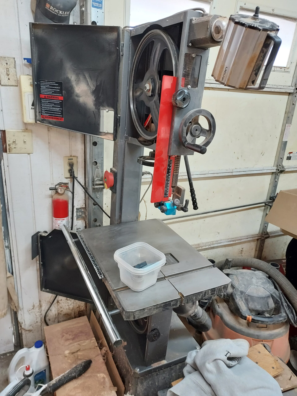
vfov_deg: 71.6
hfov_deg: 56.8
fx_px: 275
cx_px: 148
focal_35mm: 24
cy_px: 198
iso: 250
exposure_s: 1/60
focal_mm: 4.6
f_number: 1.8
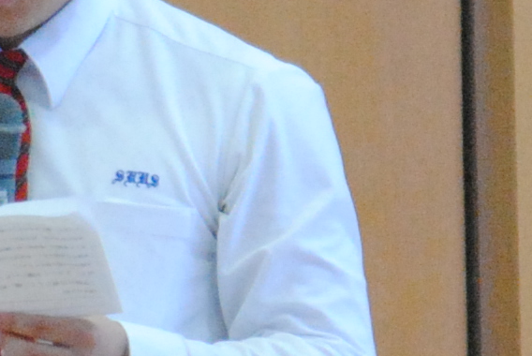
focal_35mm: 1687
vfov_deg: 0.8
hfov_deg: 1.2
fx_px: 24961
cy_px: 218
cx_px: 202
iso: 1600
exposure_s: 1/160
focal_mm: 165
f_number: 5.3
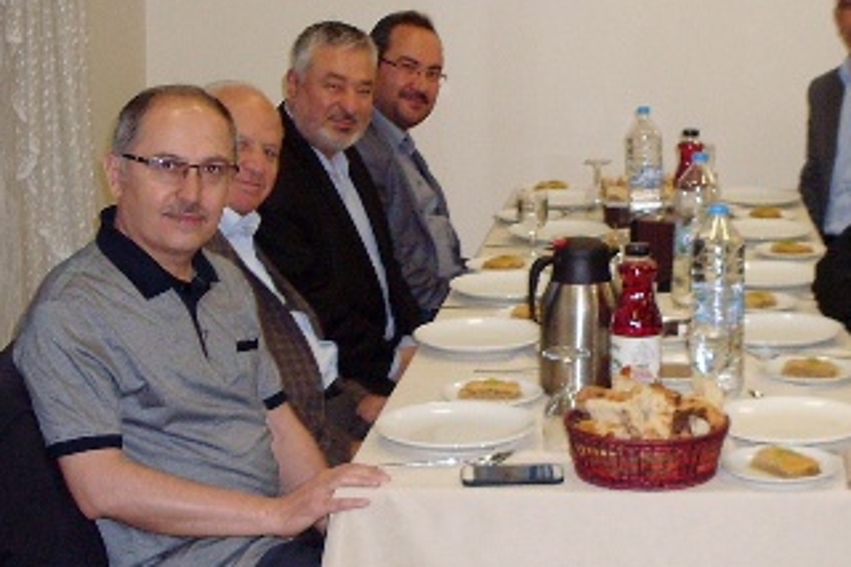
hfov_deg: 25.3
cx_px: 665
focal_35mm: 79
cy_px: 176
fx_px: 1866
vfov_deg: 17.2
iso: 100
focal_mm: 6.3
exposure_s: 1/45
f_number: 2.8
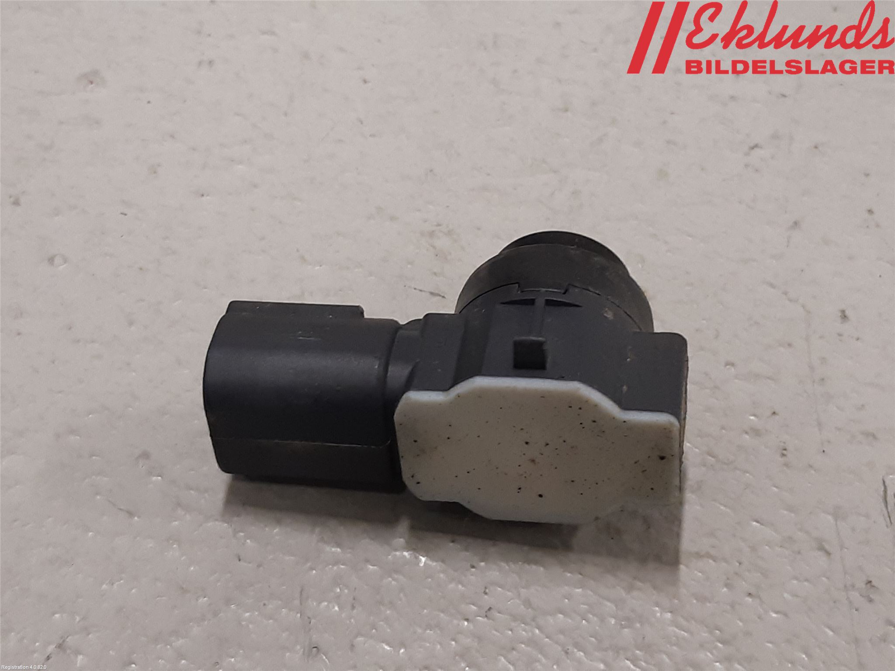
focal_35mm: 26
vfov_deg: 53.1
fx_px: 672
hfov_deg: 67.3
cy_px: 336
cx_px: 448
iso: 160
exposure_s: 1/50
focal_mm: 3.93
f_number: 1.7
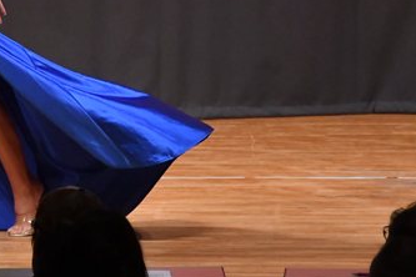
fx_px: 6459
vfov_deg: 2.5
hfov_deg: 3.7
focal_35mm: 559
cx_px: -31
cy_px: -44
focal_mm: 160
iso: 6400
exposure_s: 1/400
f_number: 5.6
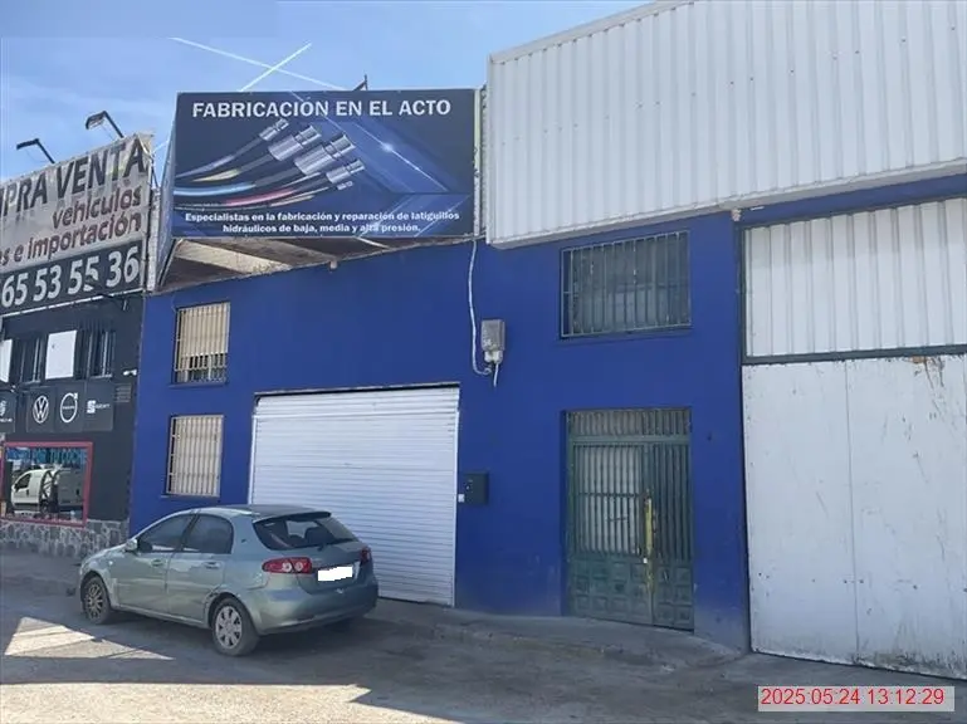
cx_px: 484
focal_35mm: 29
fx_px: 810
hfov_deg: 61.7
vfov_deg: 48.2
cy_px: 362
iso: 16
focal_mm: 3
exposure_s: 1/997
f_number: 1.8
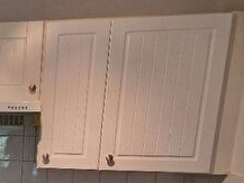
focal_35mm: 42
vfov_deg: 31.5
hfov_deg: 36.1
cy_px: 187
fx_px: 296
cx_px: -40
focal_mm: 2.2
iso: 160
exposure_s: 1/50
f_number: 2.2
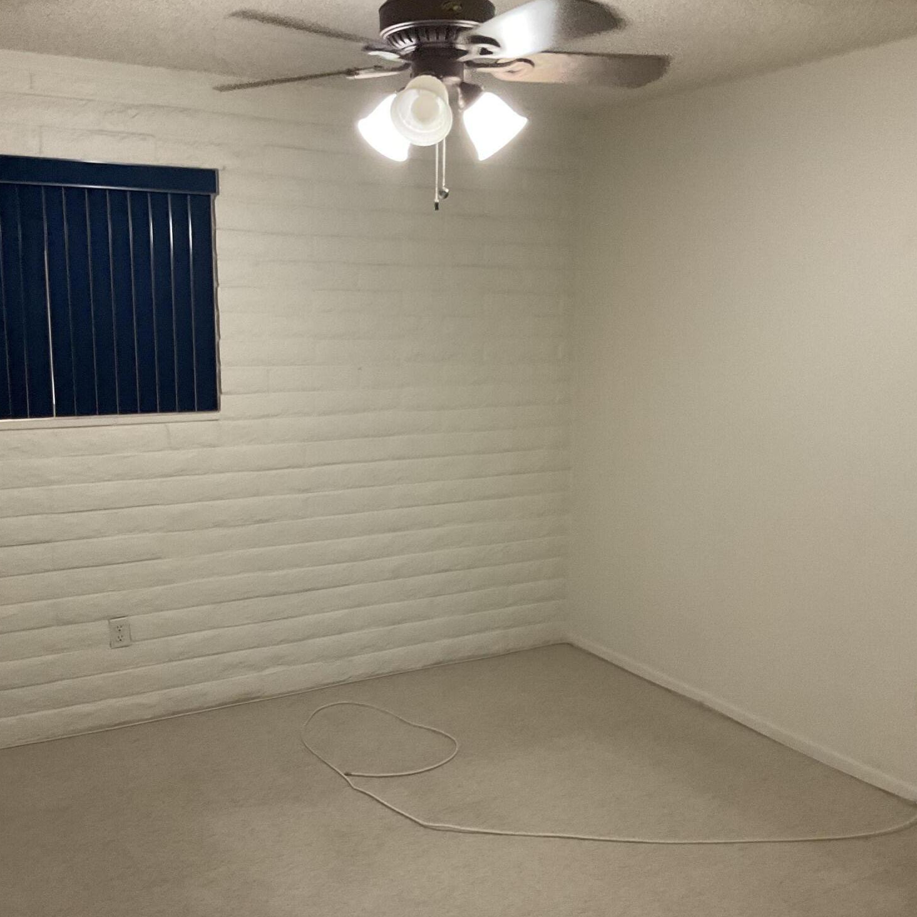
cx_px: 418
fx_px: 1049
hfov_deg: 47.2
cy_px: 468
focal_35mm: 35
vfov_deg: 47.2
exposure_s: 1/60
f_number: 1.8
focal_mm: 3
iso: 200
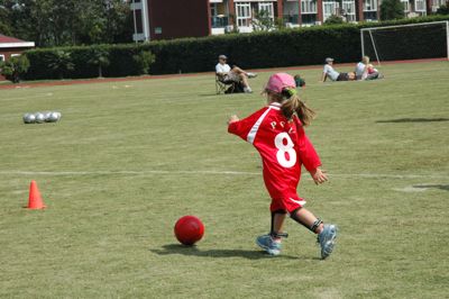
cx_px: 224
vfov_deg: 13.0
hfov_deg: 19.5
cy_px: 150
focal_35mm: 105
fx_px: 1308
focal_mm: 70
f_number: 11
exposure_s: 1/500
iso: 400
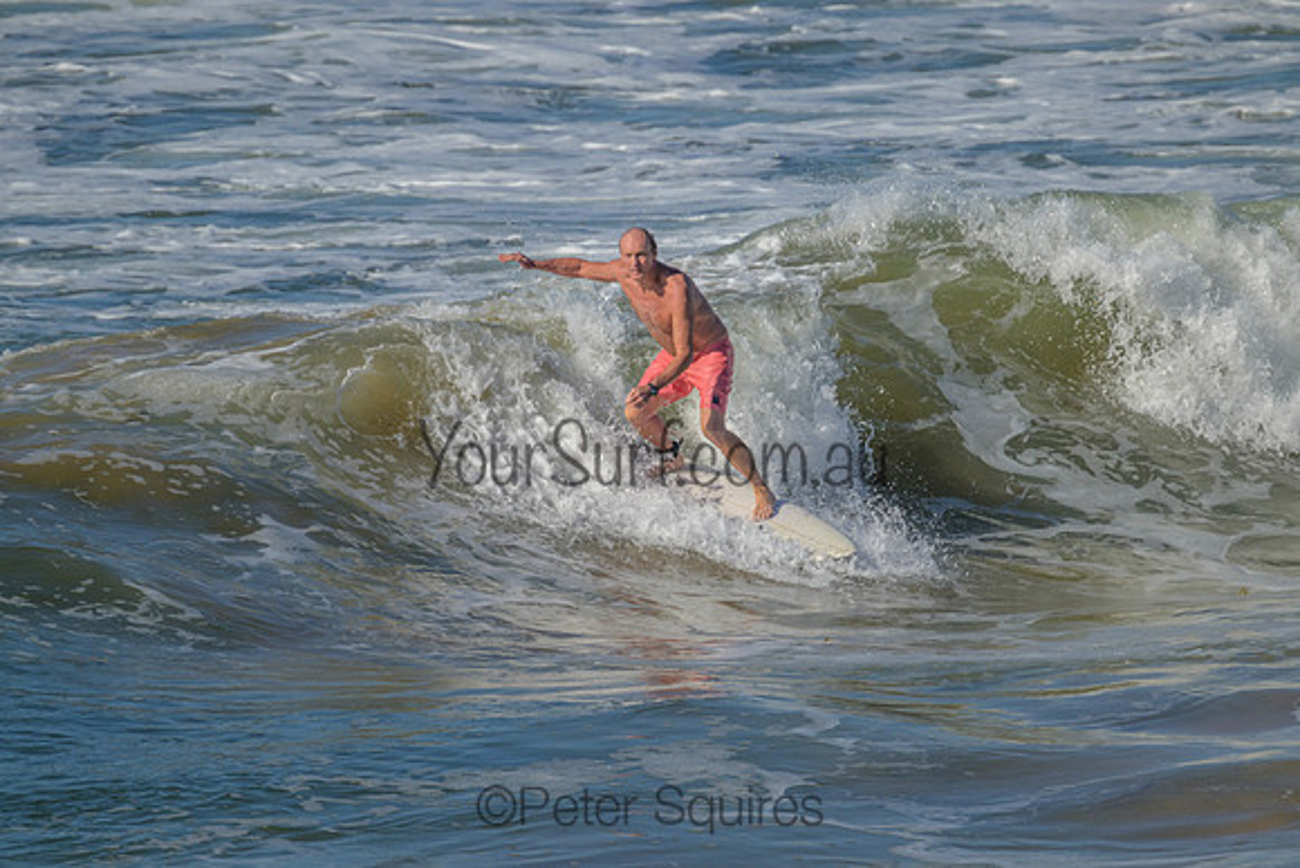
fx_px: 28894
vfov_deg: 1.7
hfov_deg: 2.6
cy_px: 434
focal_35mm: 800
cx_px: 650
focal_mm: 800
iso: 560
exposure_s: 1/2000
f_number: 11
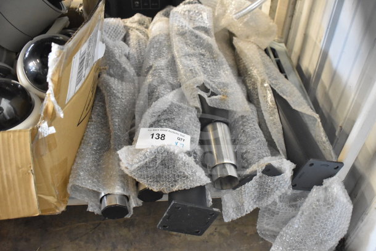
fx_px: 360
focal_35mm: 34
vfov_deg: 38.4
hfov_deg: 55.1
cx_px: 188
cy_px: 126
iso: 4500
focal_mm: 23
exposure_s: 1/40
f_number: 3.8
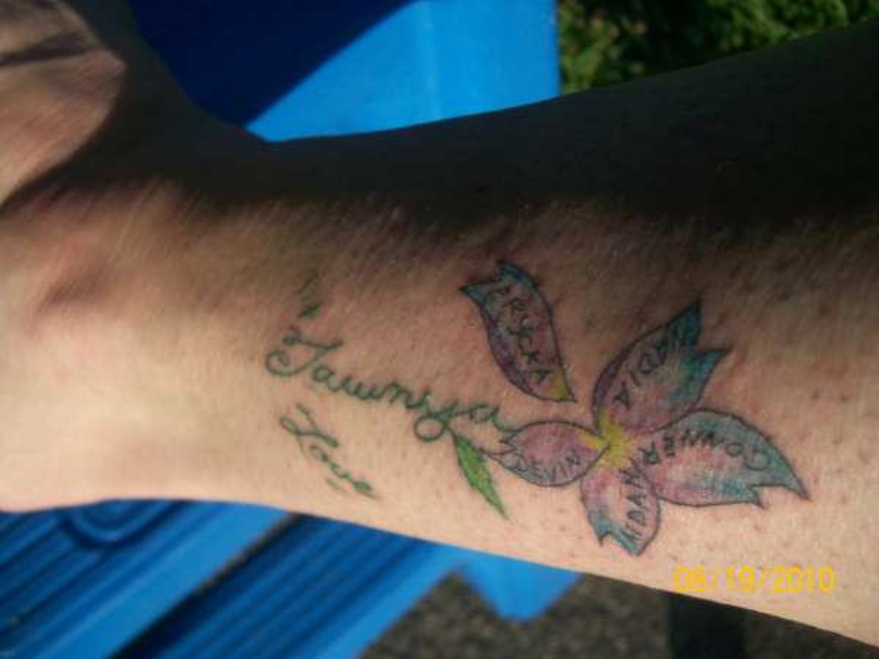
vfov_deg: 40.7
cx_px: 440
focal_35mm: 35
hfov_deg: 52.6
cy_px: 330
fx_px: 889
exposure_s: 1/162
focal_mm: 5.8
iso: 80
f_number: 7.2
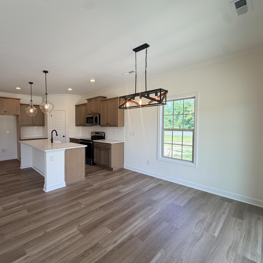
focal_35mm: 17
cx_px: 92
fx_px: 146
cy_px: 131
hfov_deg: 81.7
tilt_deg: -2.5
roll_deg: +0.9
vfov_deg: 84.0
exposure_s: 1/120
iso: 80
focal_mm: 2.22
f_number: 2.2
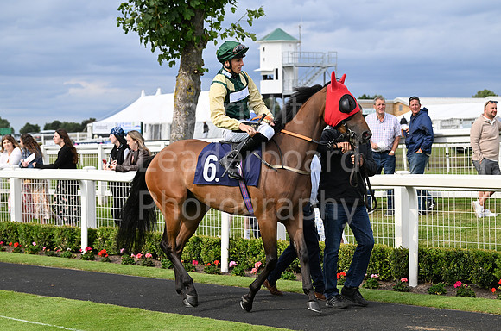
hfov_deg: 22.2
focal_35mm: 92
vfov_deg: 14.8
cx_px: 250
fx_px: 1278
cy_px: 166
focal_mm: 92
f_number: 5.6
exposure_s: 1/2000
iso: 640
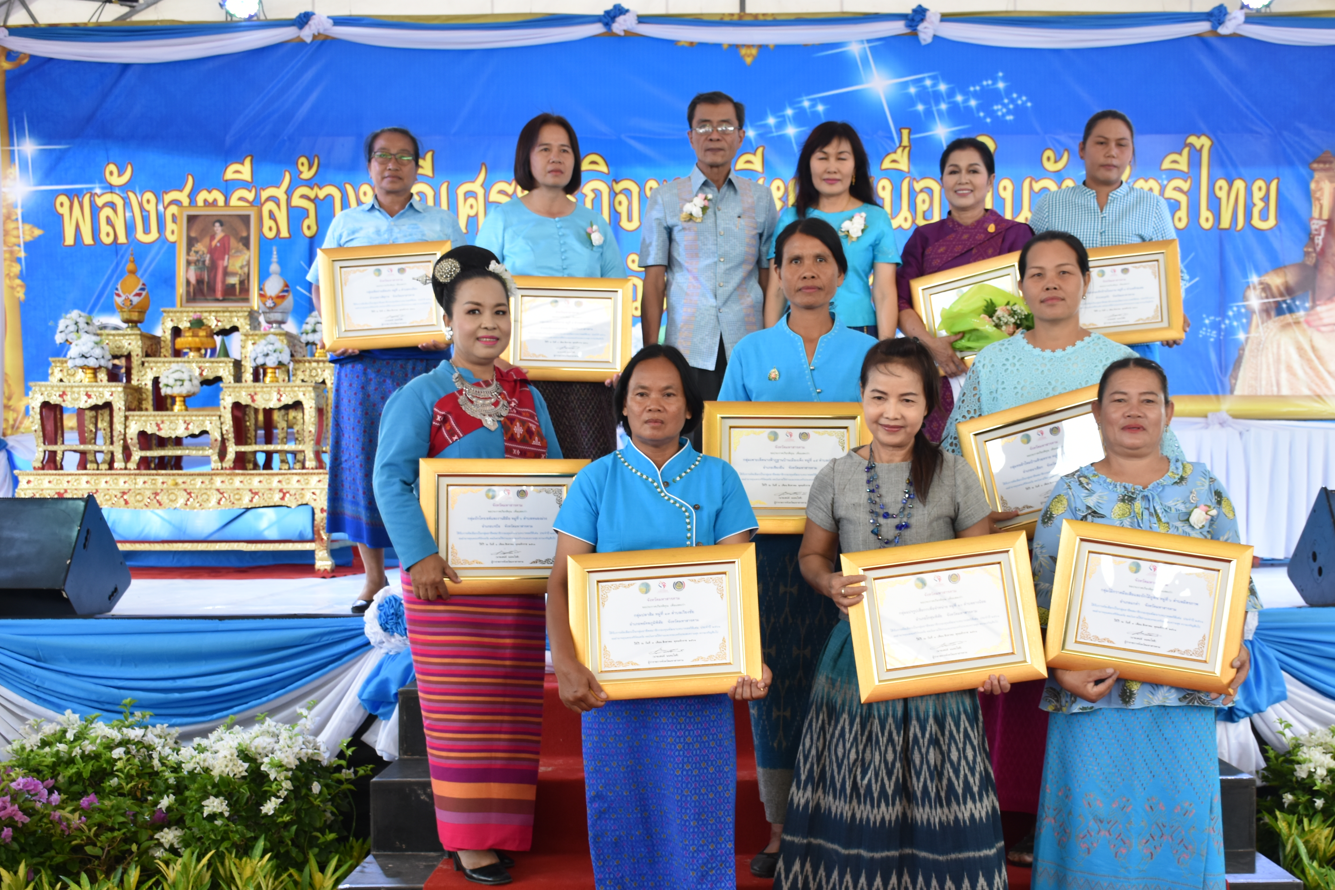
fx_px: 1743
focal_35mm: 47
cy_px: 531
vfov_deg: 28.6
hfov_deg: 41.8
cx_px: 781
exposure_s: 1/100
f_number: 5
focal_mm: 26
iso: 400
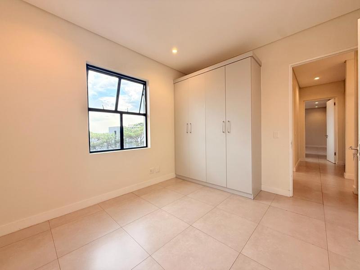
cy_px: 135
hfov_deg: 102.1
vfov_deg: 85.7
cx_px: 180
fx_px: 146
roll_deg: +1.0
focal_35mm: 14
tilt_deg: -0.5
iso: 125
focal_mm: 2.22
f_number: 2.2
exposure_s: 1/99
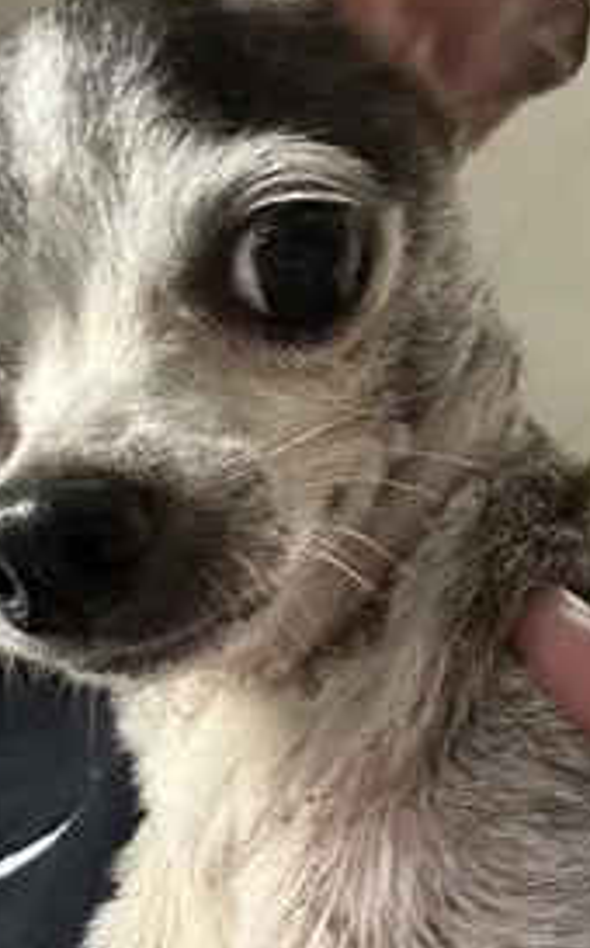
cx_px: 352
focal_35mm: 49
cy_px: 569
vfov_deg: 40.9
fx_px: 1264
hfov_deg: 26.2
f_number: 1.9
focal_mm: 2.69
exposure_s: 1/60
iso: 320
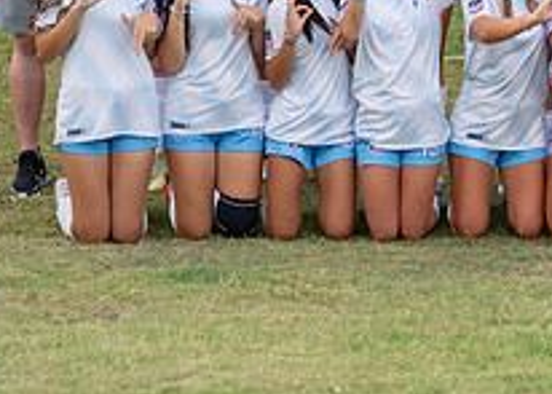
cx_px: 601
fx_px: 2790
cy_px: -24
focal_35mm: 178
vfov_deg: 8.0
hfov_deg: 11.2
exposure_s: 1/1250
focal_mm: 50
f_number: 2.5
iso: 800
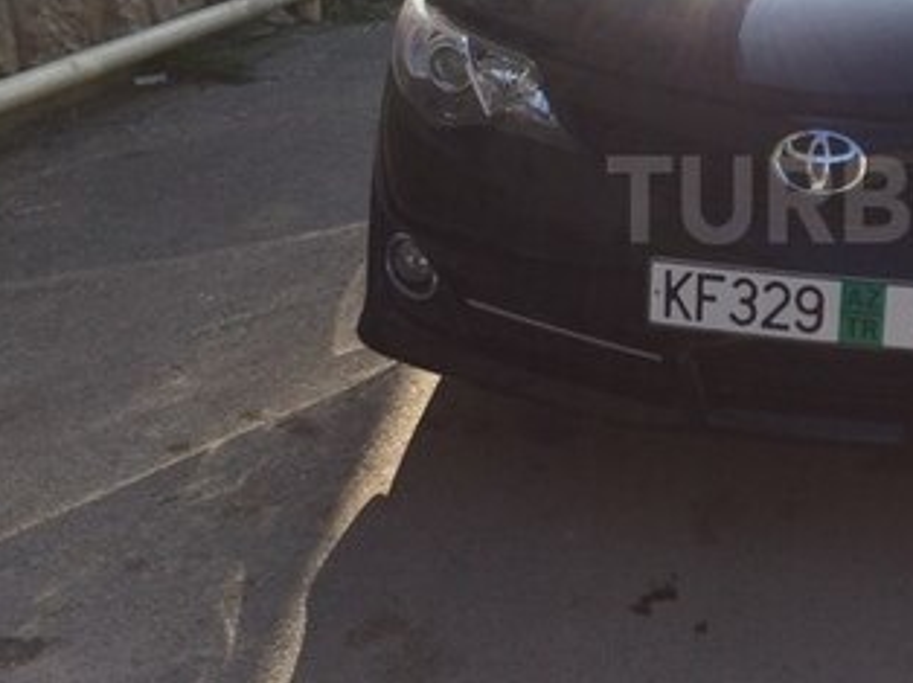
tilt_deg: -16.7
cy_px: 199
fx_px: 1608
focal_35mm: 61
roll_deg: +2.6
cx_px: 904
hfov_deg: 29.7
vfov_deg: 23.8
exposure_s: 1/1466
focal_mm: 4.15
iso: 32
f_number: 2.2
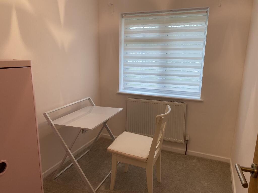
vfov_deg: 53.1
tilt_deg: -11.8
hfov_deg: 67.3
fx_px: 194
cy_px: 96
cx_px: 129
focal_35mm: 26
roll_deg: -1.3
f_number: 1.8
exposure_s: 1/100
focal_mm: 4.25
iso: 64
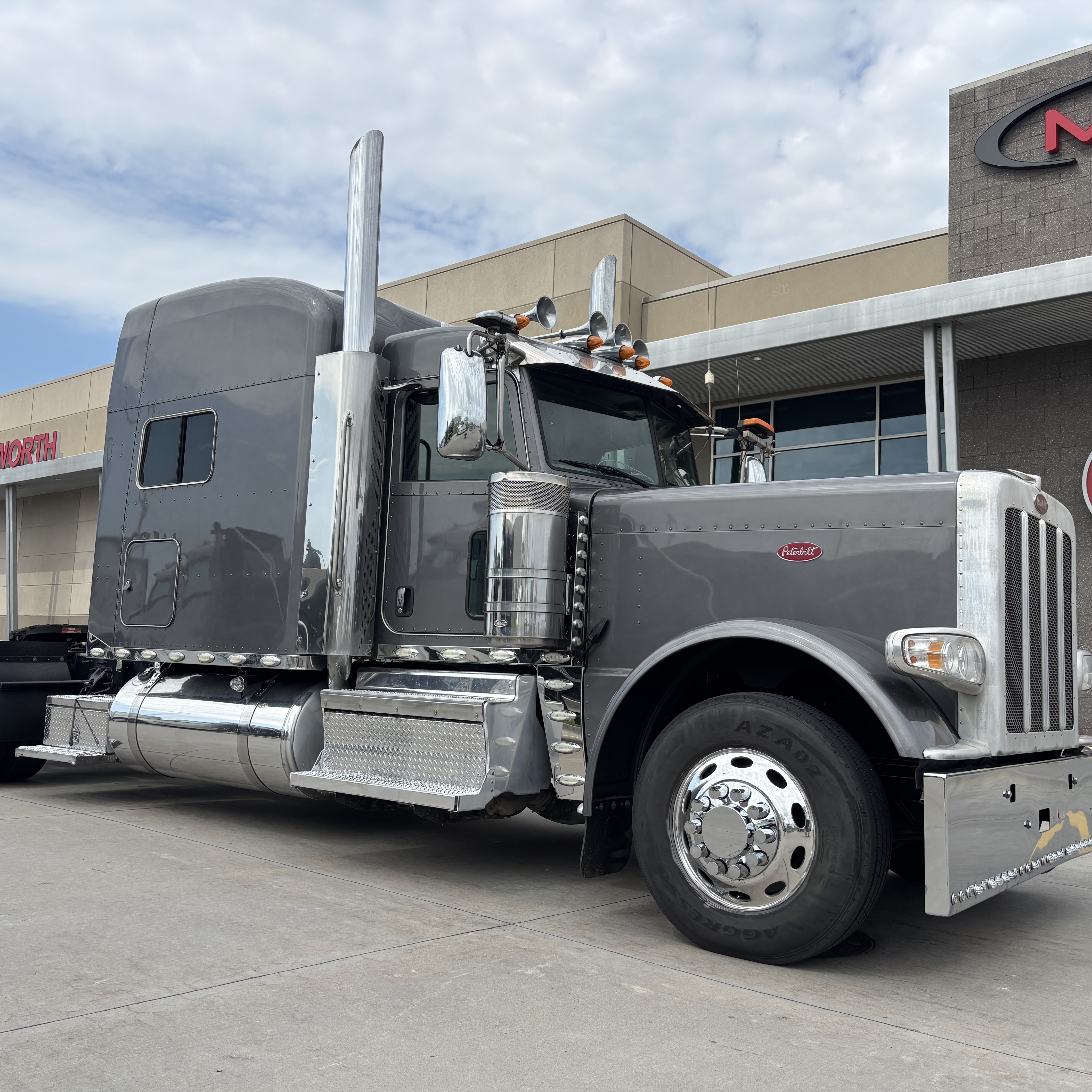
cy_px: 549
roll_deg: -2.2
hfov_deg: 52.5
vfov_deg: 52.5
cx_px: 572
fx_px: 1106
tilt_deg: +5.3
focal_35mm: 31
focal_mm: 5.96
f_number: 1.6
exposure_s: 1/3205
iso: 50
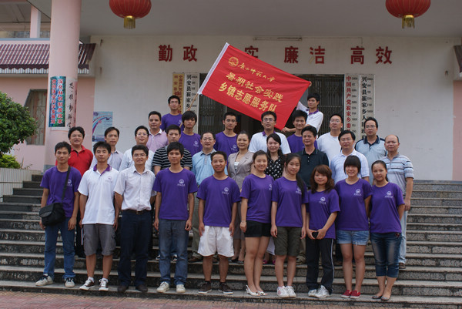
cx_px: 231
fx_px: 578
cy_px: 154
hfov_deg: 43.6
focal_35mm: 45
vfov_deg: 29.9
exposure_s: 1/60
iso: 100
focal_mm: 30
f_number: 5.6
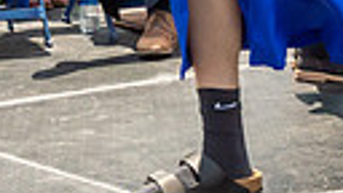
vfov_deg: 6.6
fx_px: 1601
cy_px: -227
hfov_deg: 12.2
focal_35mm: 176
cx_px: 121
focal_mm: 20
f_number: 7.1
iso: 200
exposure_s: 1/800
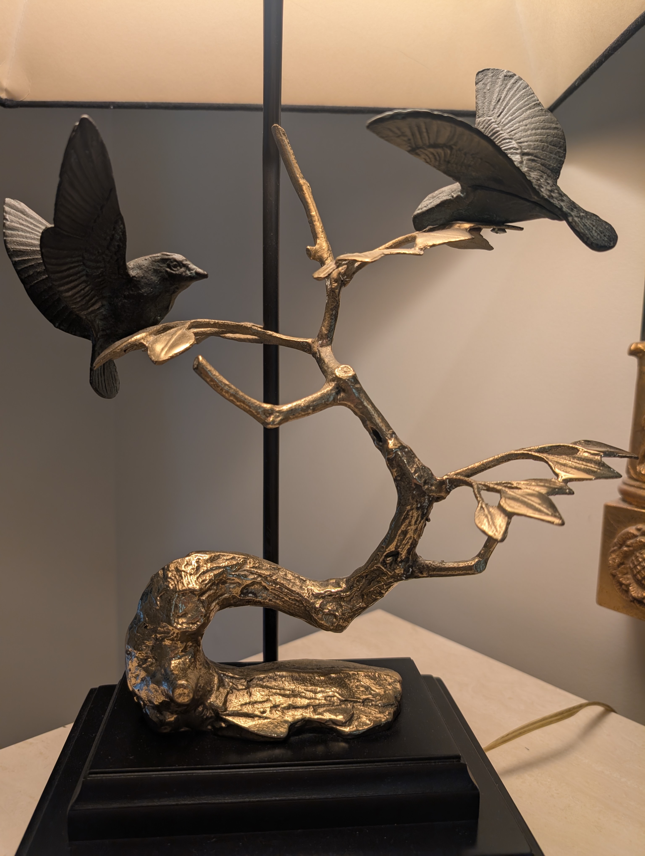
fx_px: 595
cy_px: 428
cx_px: 322
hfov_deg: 56.9
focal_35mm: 24
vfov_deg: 71.5
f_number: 1.68
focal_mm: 6.9
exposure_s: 1/40
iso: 32
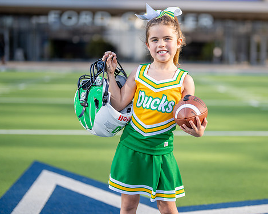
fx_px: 579
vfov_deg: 21.0
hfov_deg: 26.0
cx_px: 171
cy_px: 96
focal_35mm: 73
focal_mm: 50
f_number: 1.2
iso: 100
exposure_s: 1/2500
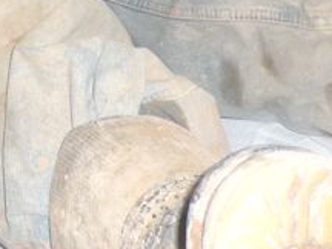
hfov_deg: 12.5
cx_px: -101
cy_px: -267
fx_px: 1467
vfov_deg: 9.1
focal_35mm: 153
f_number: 2.8
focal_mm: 5.5
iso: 100
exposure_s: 1/30
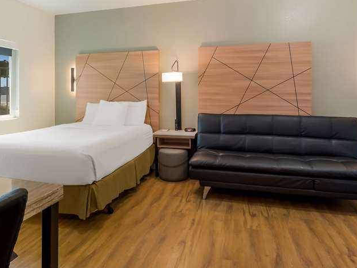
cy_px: 111
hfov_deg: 76.2
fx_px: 227
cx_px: 161
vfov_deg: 60.8
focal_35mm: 22
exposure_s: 1/2
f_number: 10
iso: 250
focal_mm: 14
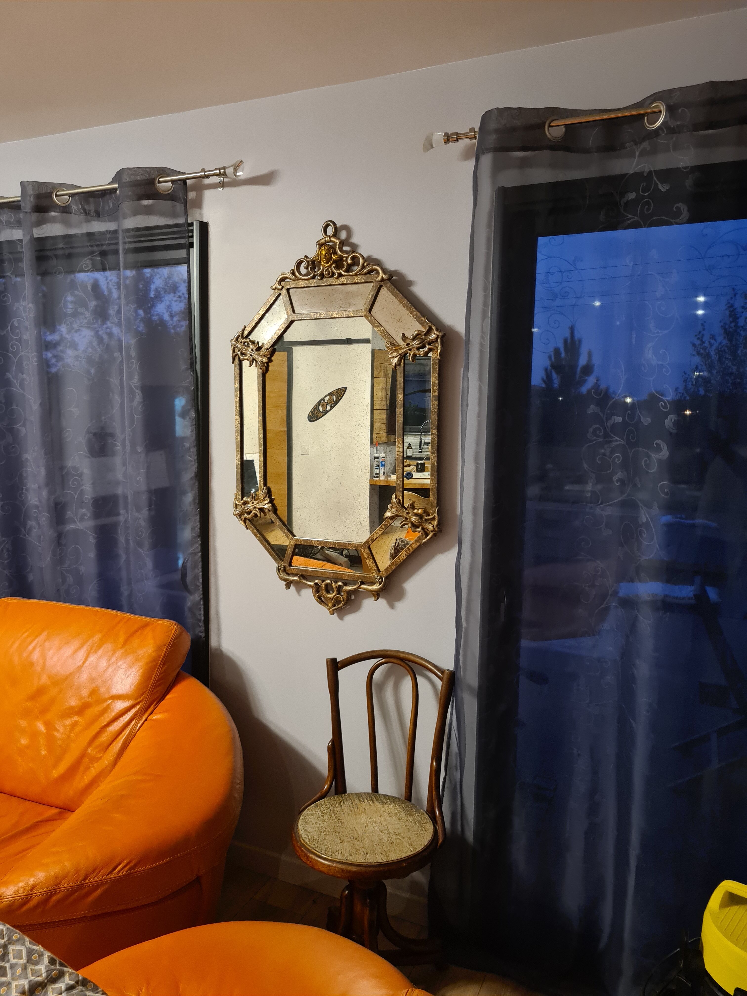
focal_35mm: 26
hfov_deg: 53.1
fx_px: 748
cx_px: 374
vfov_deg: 67.3
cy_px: 498
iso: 640
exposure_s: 1/50
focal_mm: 5.4
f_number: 1.8
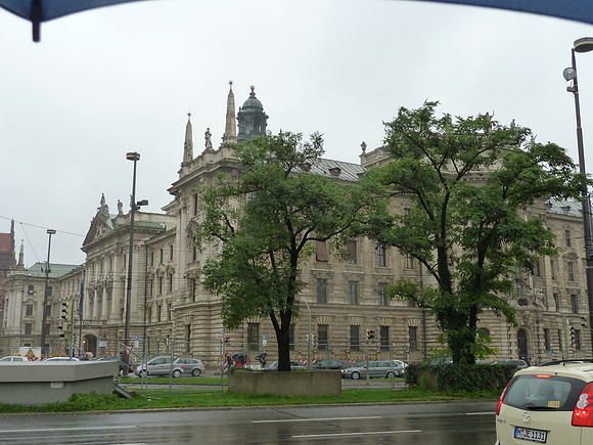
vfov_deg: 36.0
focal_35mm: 40
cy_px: 222
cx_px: 296
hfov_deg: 46.8
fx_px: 685
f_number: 3.6
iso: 125
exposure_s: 1/50
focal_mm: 6.5
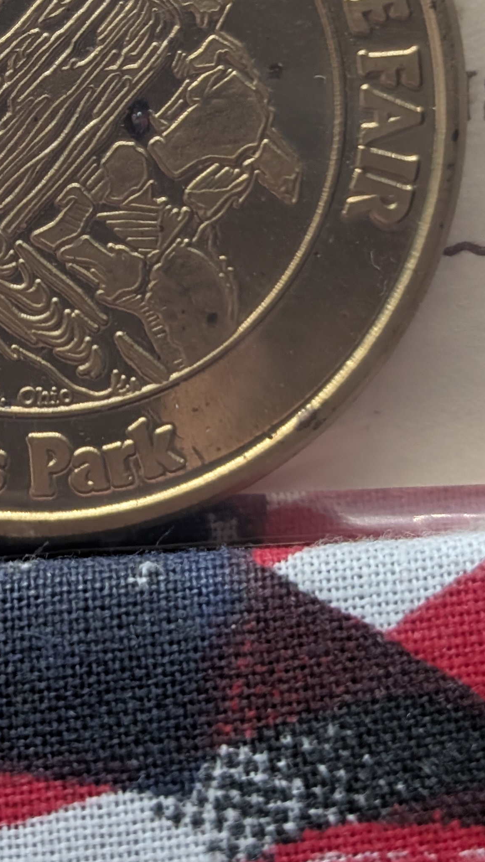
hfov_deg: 11.3
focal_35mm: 106
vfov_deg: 19.8
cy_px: 77
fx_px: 2424
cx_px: -36
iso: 127
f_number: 1.68
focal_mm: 6.9
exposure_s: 1/149
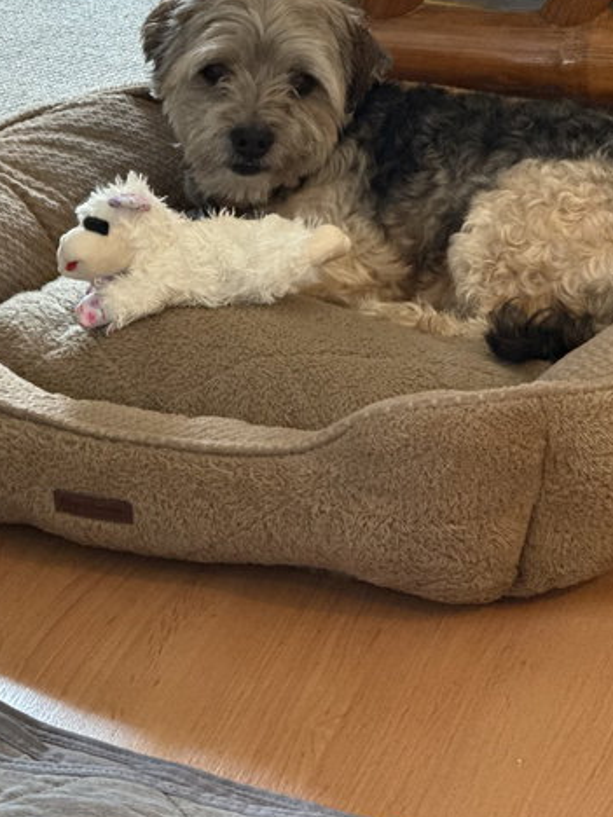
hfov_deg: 8.7
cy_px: 291
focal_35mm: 171
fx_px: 4038
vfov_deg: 11.5
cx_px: 278
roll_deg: -1.7
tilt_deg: -21.2
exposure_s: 1/40
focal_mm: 15.66
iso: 800
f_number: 2.8
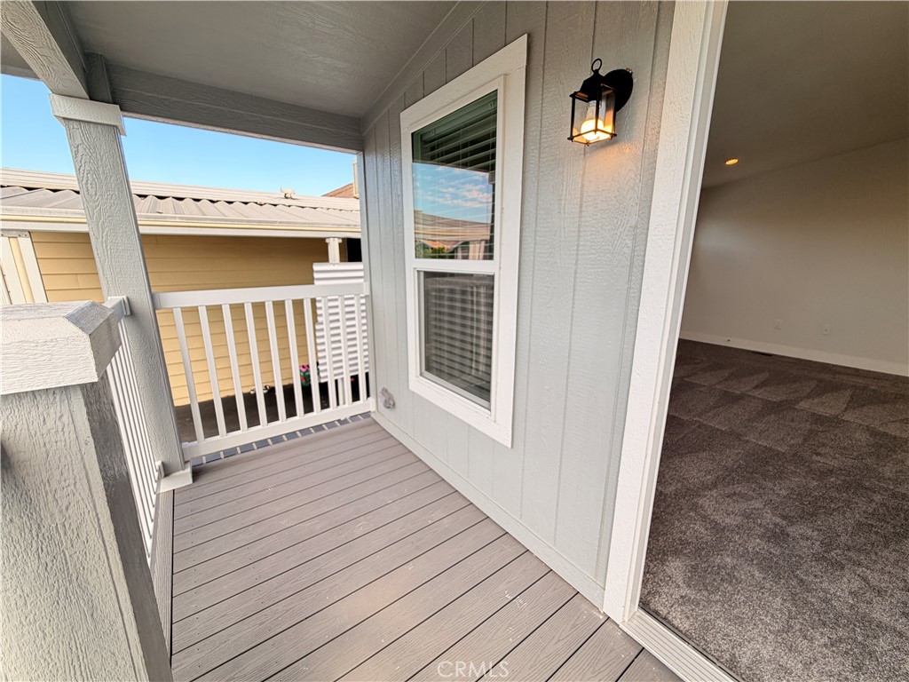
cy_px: 341
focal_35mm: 14
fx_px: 368
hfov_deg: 102.1
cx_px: 454
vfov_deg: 85.7
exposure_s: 1/120
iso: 50
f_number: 2.2
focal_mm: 2.22
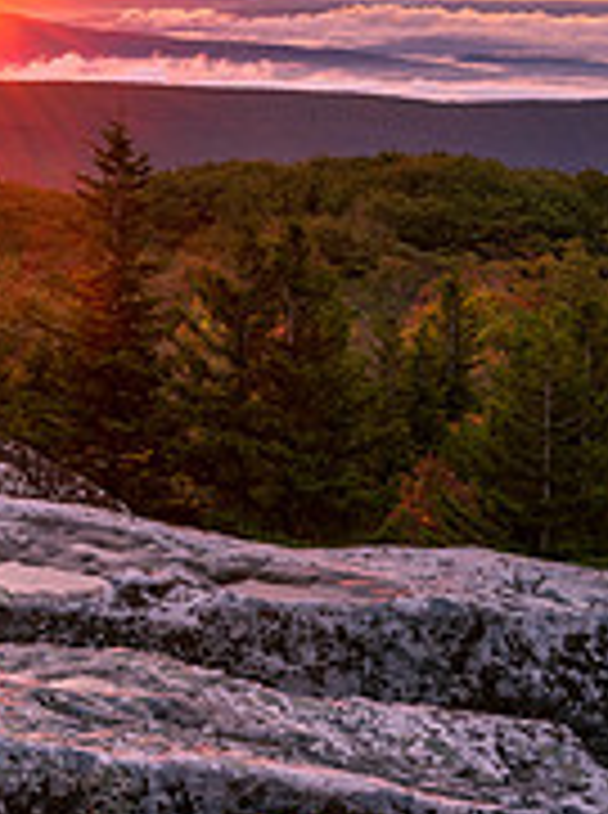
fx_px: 1904
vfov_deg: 23.5
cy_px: 83
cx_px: -229
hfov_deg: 16.9
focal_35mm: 81
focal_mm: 24
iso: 100
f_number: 16
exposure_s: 1/3
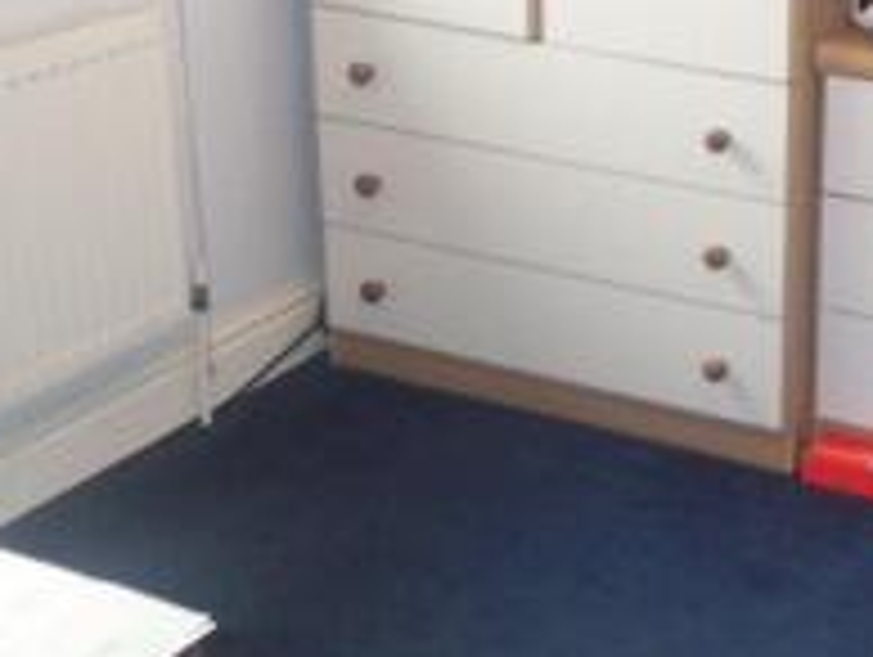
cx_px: 1094
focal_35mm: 69
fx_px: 1742
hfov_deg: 24.9
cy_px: 38
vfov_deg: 20.8
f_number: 2.8
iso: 125
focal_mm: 3.8
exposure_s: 1/20
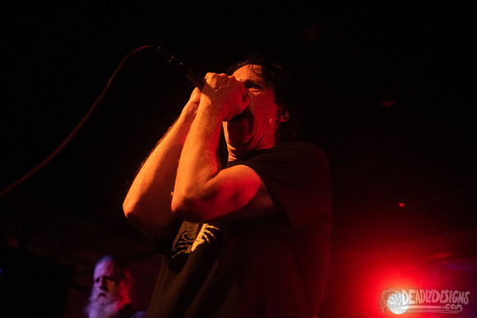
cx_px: 223
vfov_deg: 24.4
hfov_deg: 35.9
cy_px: 148
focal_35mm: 55
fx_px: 735
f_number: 3.2
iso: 3200
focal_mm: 52
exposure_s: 1/125
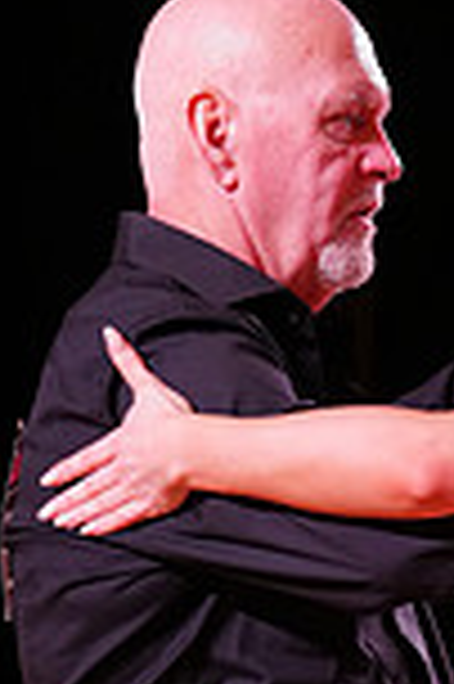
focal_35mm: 389
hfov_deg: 3.5
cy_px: 1040
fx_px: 7375
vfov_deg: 5.3
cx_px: 677
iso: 800
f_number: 2.8
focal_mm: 102
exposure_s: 1/250
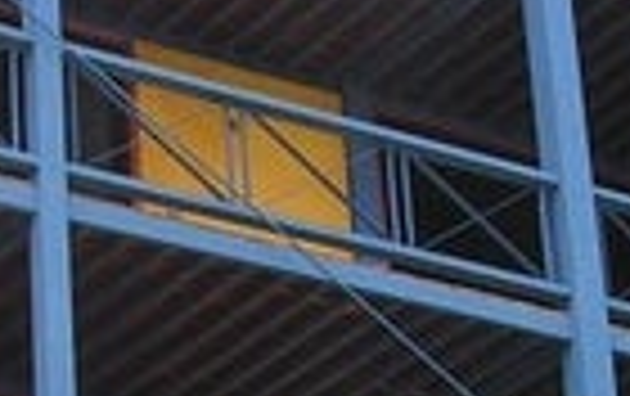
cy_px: 468
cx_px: 414
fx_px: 3164
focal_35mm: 184
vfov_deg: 7.1
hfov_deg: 11.4
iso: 50
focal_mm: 6.3
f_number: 5.6
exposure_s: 1/100
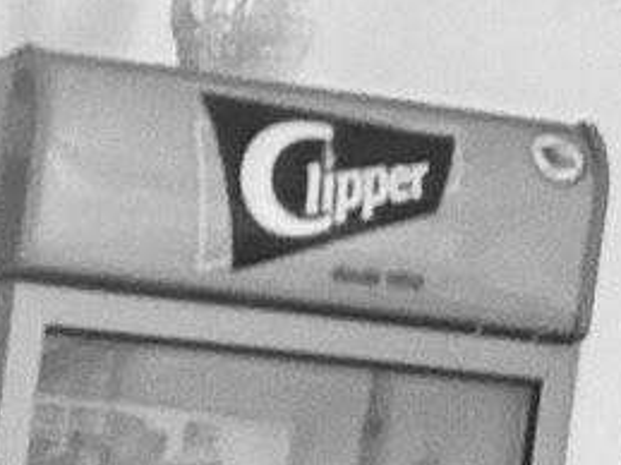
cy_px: 1239
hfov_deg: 9.2
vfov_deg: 7.4
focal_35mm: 182
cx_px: -1108
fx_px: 3264
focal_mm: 2.69
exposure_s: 1/60
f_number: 1.9
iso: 125
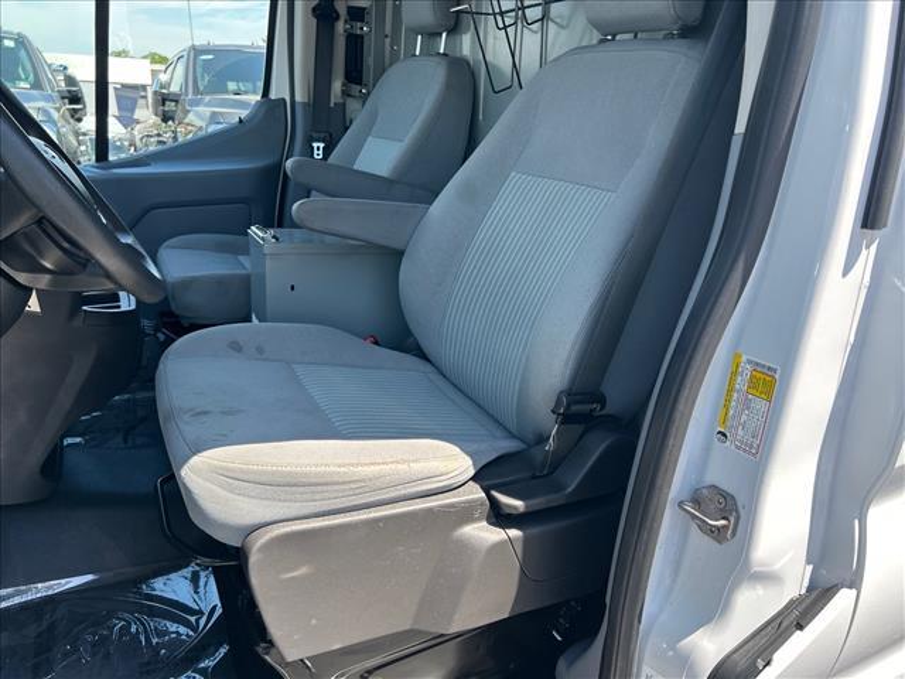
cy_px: 340
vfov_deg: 53.1
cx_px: 452
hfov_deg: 67.3
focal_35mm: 26
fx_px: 680
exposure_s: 1/539
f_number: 1.5
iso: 50
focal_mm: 5.7
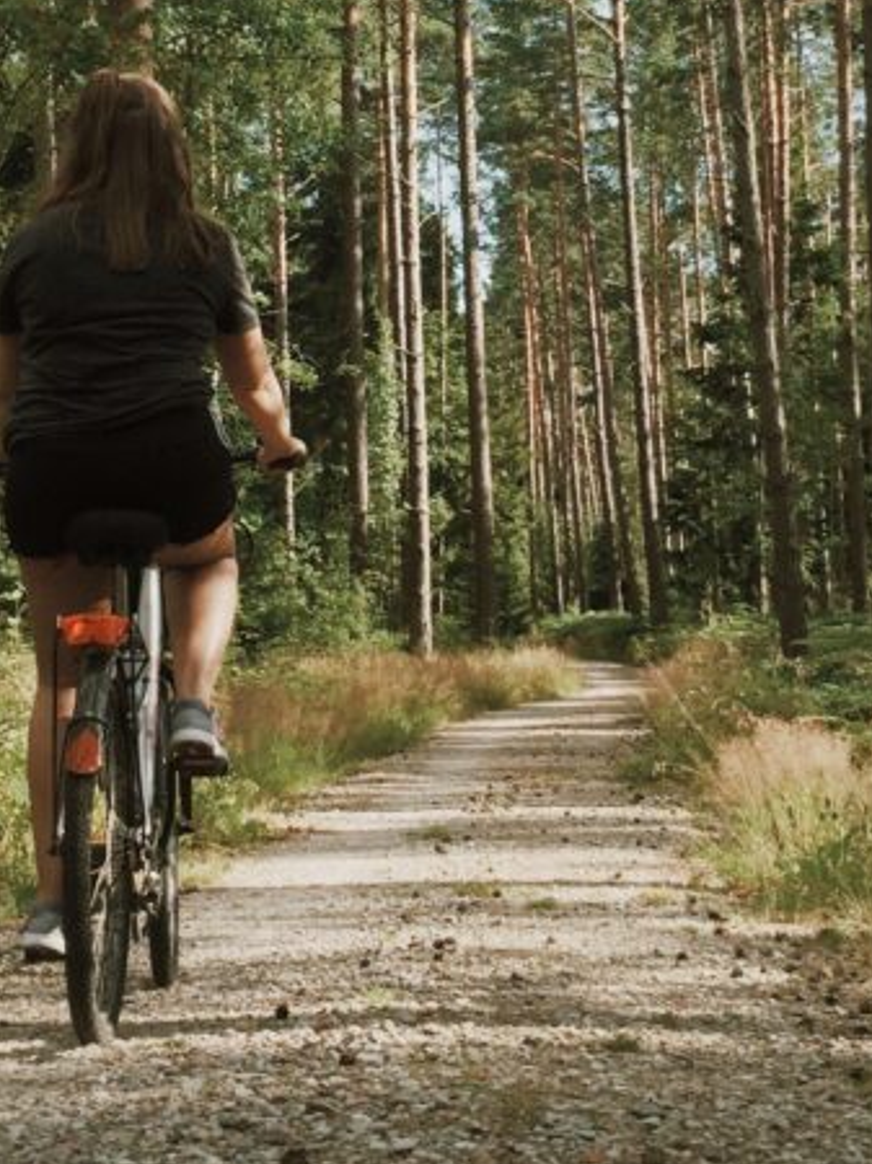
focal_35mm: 66
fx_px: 2219
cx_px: 492
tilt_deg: +8.1
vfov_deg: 28.8
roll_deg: +1.9
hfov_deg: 22.2
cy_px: 253
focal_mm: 4.15
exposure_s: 1/964
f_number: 2.2
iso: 32
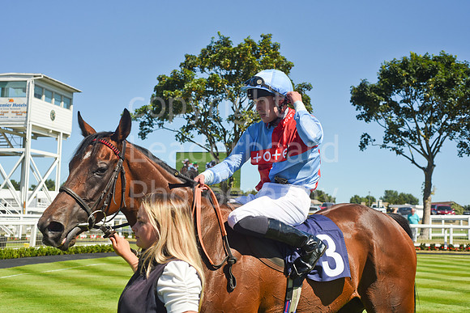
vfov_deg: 27.0
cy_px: 156
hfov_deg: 39.6
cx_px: 235
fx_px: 653
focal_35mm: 50
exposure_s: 1/4000
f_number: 5.6
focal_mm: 50
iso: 500
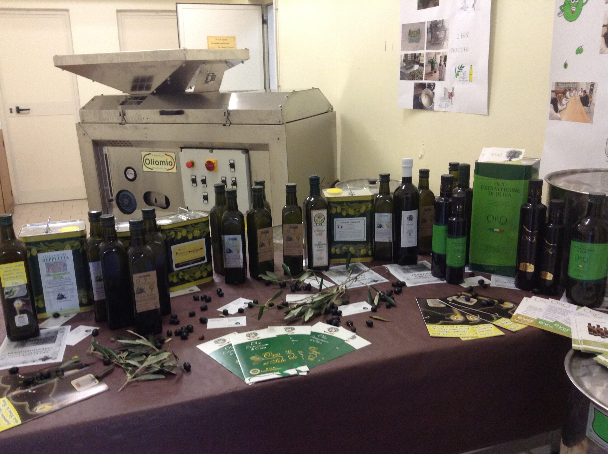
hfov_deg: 55.4
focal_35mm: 33
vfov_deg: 42.8
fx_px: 579
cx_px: 304
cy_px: 227
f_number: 2.4
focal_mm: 3.3
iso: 100
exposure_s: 1/24
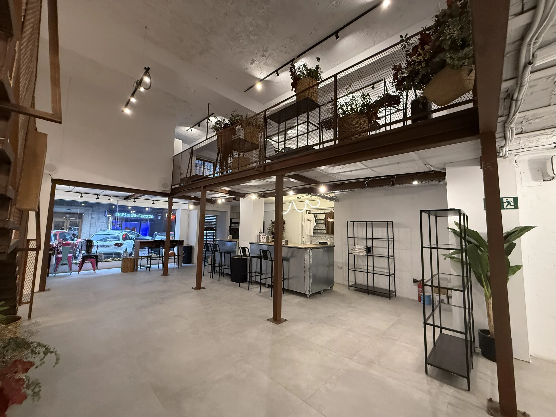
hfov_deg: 102.1
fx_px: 225
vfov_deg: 85.7
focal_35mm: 14
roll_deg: -2.1
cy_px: 208
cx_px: 278
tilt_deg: +5.7
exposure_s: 1/100
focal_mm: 2.22
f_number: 2.2
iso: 500
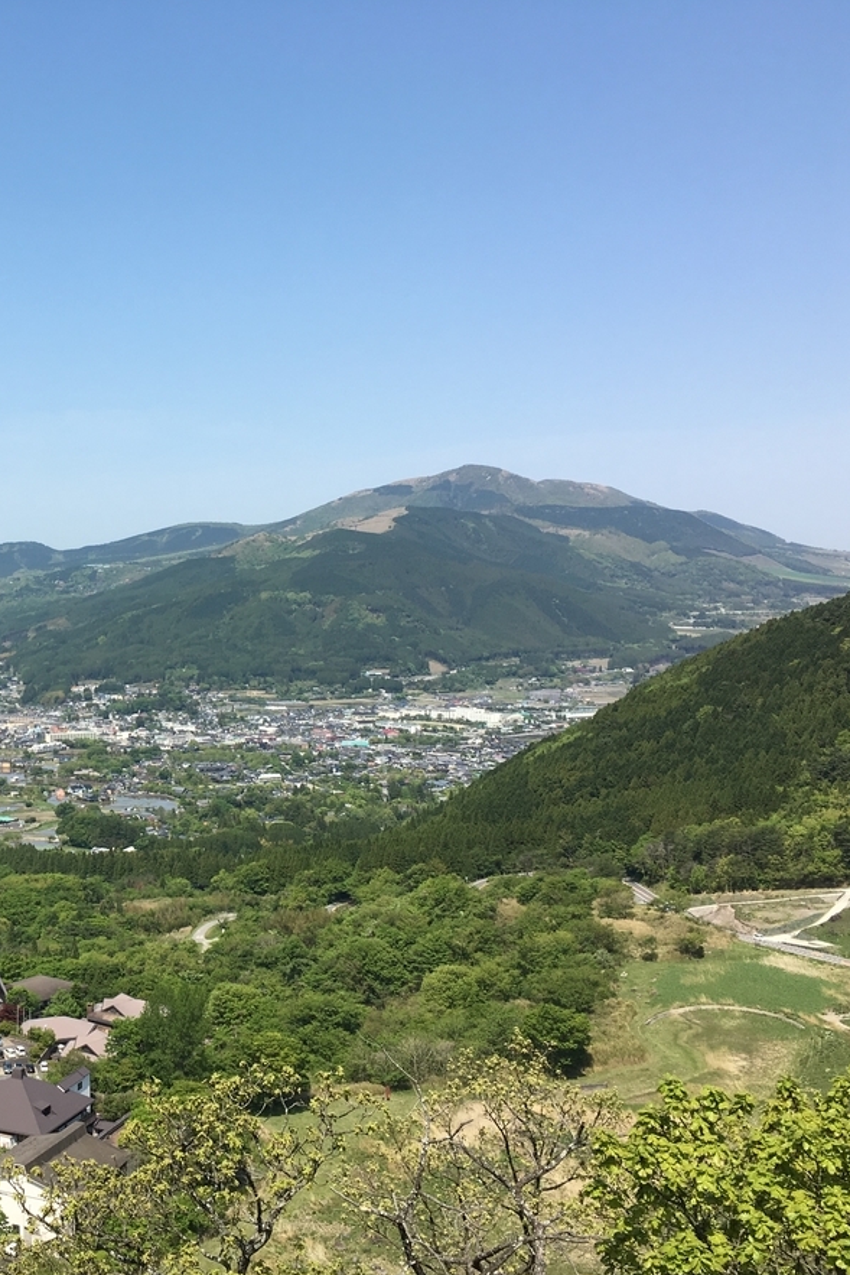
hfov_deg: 30.9
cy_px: 645
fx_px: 1451
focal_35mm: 41
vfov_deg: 47.4
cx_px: 56
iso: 25
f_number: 2.2
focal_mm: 4.15
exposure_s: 1/1304
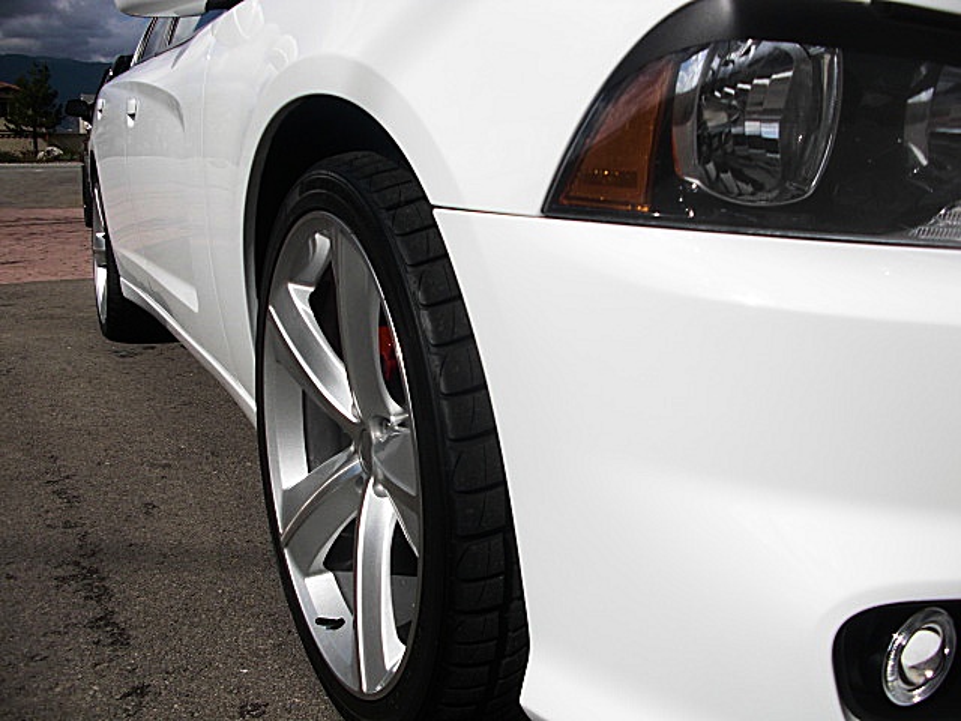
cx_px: 480
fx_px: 999
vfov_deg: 39.7
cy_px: 360
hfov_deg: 51.4
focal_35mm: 36
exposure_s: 1/400
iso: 50
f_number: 7.9
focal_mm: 6.3
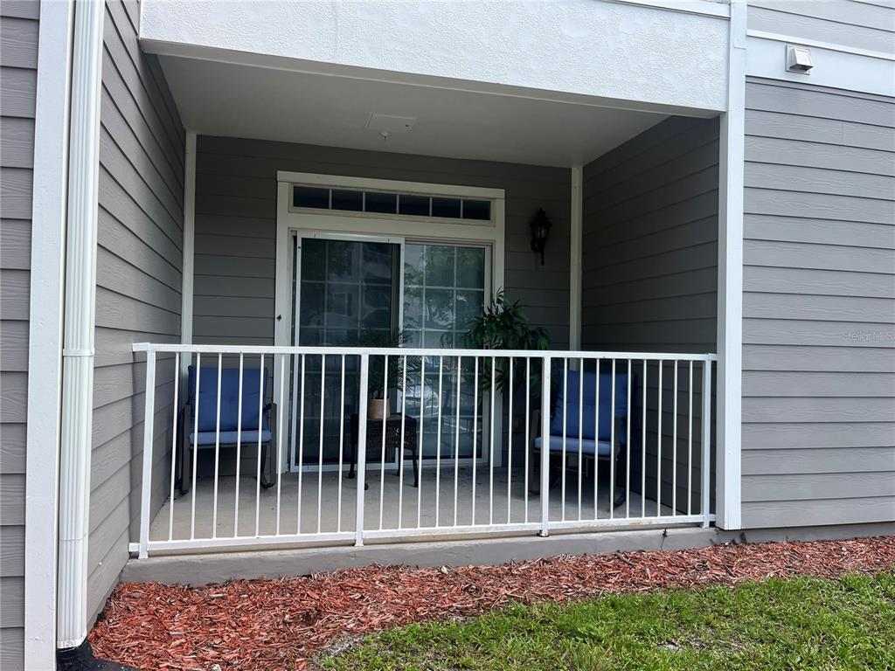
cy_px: 336
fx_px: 672
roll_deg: -1.0
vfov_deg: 53.1
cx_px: 448
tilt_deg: +1.5
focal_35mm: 26
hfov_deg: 67.3
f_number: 1.6
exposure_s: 1/737
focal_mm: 5.1
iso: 50
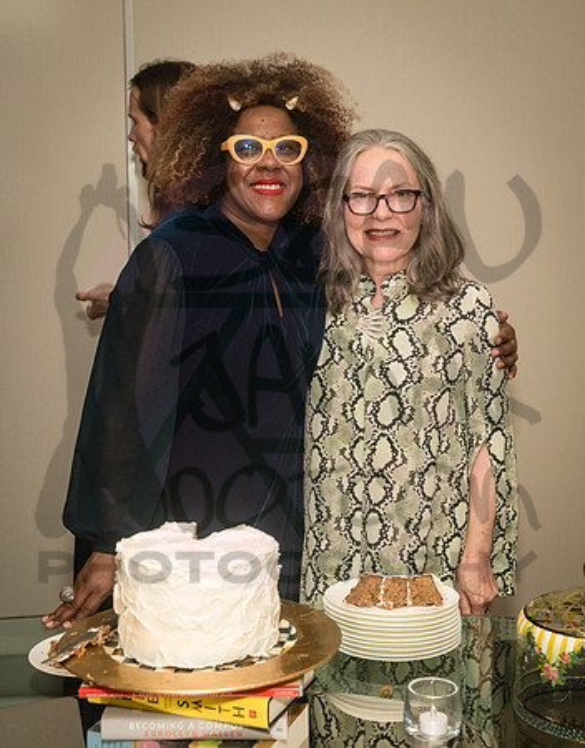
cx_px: 325
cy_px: 345
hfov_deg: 27.8
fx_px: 1181
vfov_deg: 35.1
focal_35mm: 54
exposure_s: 1/200
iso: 3200
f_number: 4
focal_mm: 35
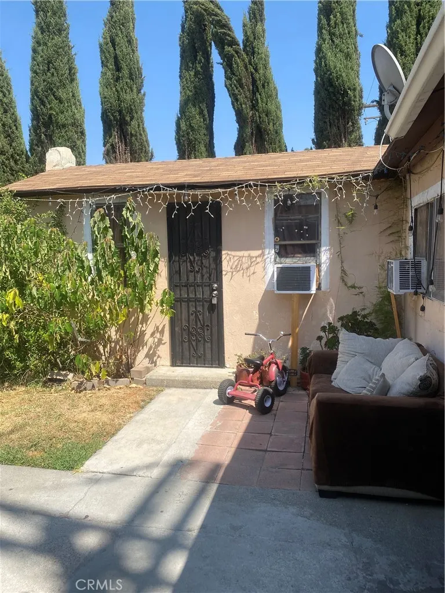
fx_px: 446
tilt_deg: -1.8
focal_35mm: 26
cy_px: 296
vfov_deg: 67.3
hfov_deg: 53.1
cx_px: 222
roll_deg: +1.4
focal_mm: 4.25
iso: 32
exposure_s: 1/1727
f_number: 1.8
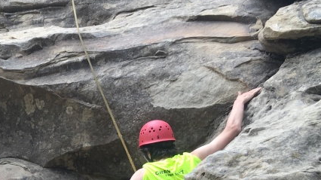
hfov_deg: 25.9
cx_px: -29
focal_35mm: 76
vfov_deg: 15.1
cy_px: 232
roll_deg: +3.0
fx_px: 646
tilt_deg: +13.5
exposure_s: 1/159
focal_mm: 4.15
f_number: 2.2
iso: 25
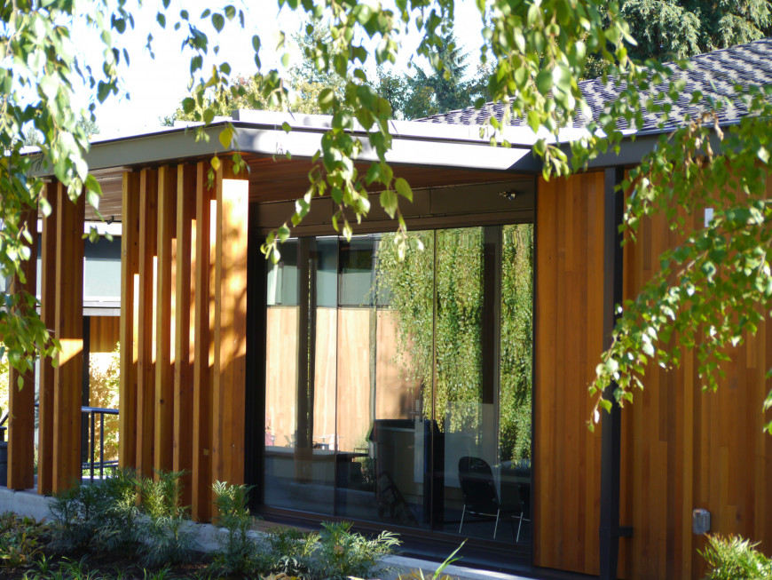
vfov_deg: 16.4
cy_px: 290
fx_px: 2008
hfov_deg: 21.8
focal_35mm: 90
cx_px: 386
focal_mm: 45
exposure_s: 1/160
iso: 200
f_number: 4
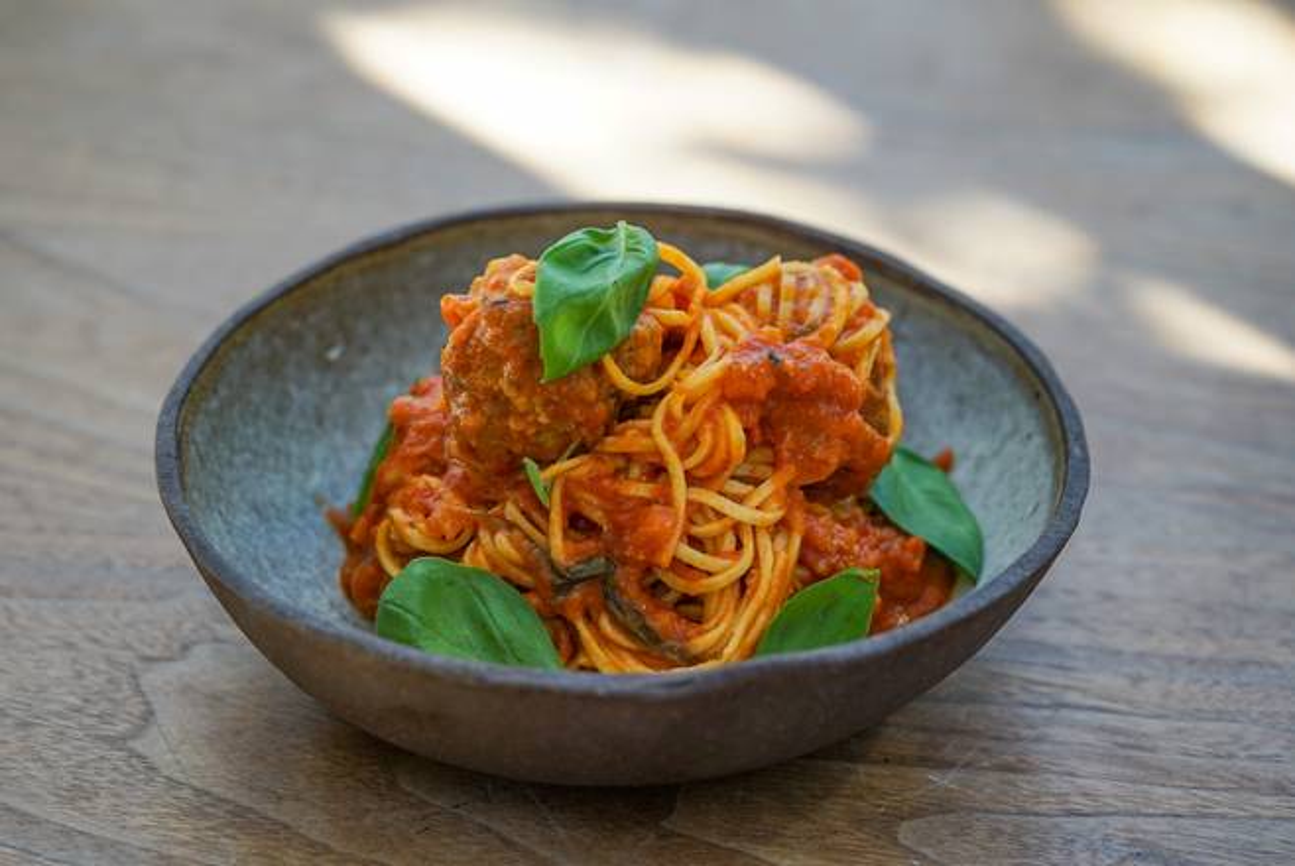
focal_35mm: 90
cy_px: 433
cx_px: 648
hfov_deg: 22.6
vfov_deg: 15.2
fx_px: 3240
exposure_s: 1/100
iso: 200
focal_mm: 90
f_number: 4
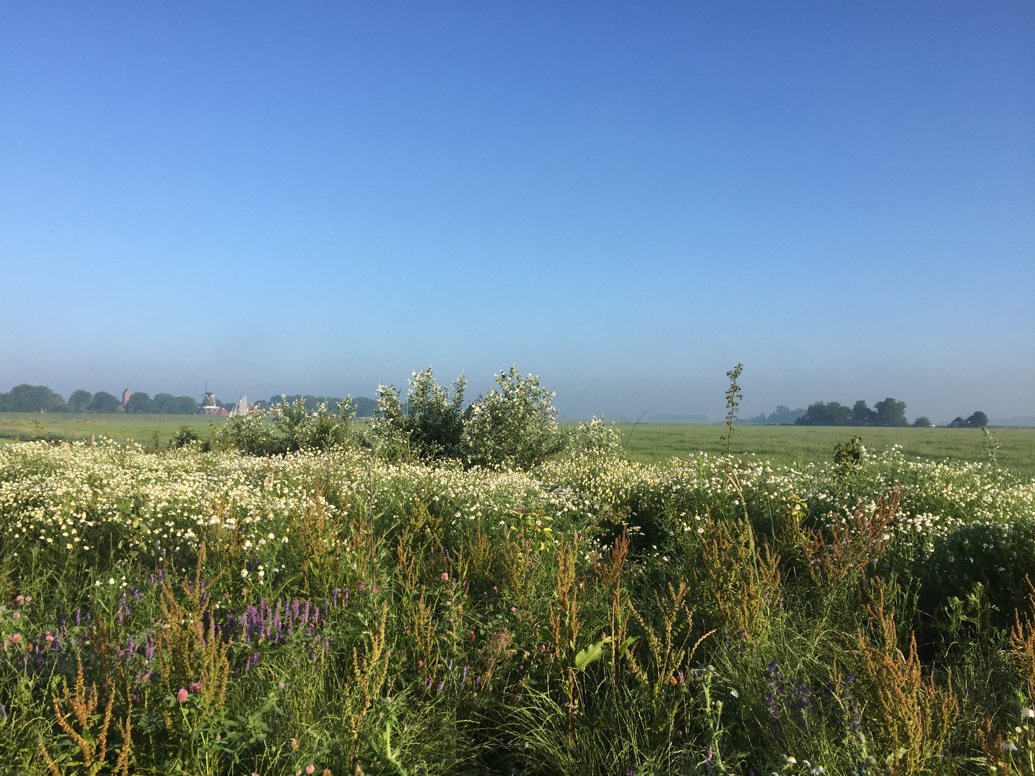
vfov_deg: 48.2
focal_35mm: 29
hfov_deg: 61.7
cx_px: 518
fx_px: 867
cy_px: 388
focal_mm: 4.15
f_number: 2.2
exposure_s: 1/1319
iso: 32
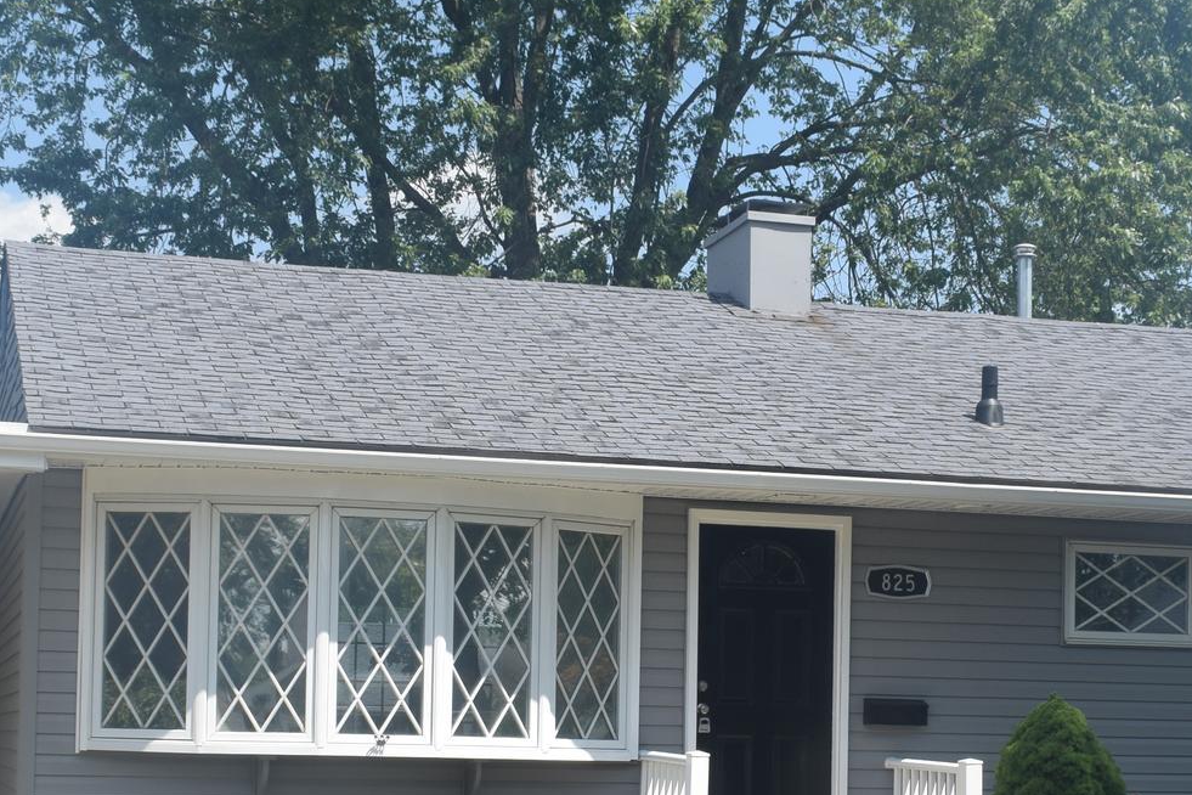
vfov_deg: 18.7
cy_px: 658
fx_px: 2385
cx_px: 581
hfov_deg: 28.1
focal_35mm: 72
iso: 200
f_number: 9
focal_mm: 23
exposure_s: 1/320
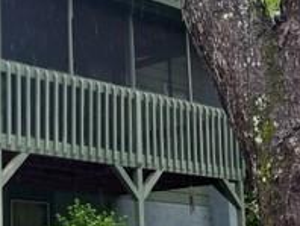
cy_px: 191
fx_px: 729
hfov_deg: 21.9
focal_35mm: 84
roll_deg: +0.9
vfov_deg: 17.4
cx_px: -38
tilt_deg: +8.3
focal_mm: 5.1
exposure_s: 1/133
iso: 64
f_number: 1.6
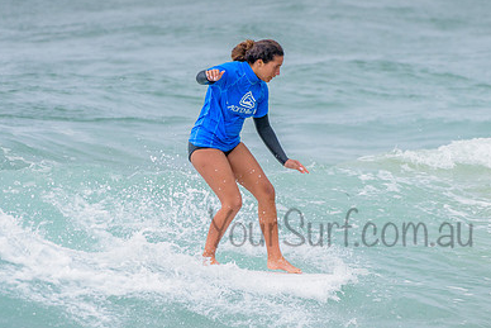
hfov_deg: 2.2
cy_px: 212
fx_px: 12511
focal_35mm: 917
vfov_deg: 1.5
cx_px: 283
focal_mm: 500
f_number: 5.6
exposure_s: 1/2000
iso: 720
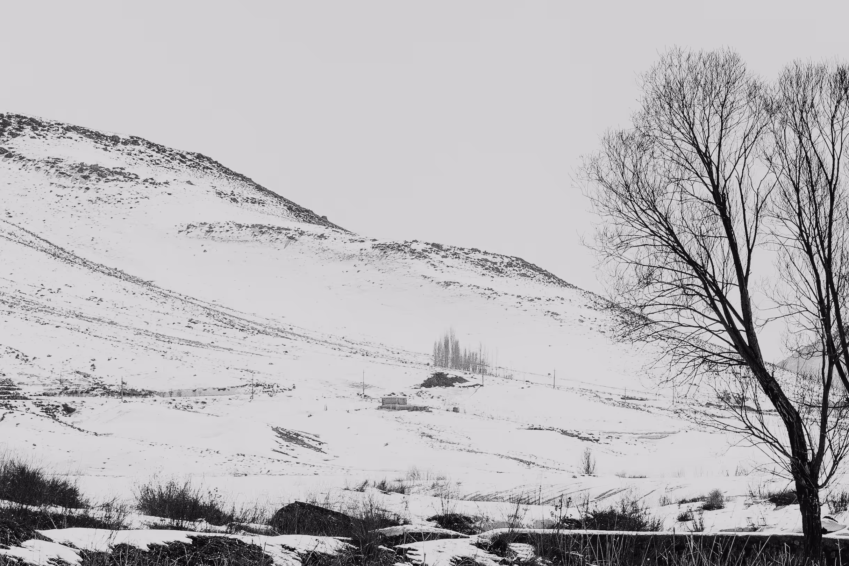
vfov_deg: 5.8
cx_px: 626
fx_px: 5589
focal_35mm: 237
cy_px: 277
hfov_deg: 8.7
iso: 100
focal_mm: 78
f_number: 14
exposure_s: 1/800
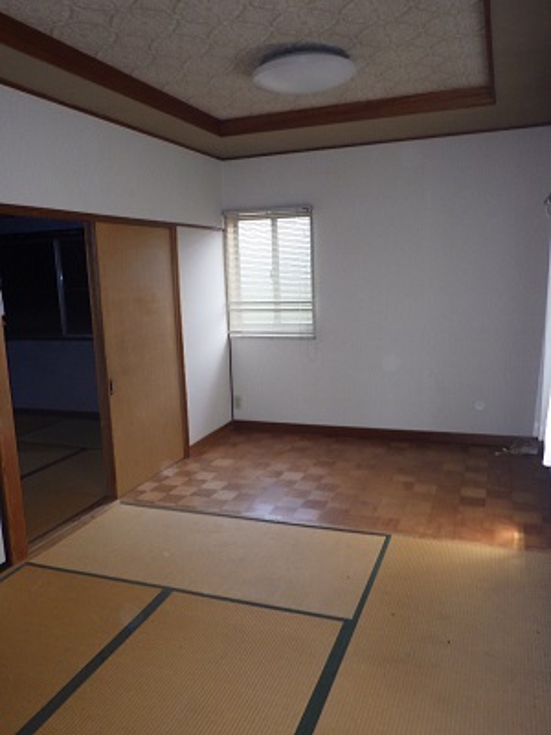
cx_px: 276
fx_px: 594
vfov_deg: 63.4
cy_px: 368
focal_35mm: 28
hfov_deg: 49.7
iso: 250
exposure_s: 1/60
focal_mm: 5
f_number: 3.5
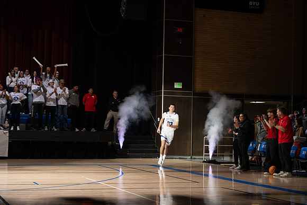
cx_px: 154
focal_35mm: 70
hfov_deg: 28.8
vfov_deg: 19.5
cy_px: 102
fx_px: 597
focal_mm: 70
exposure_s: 1/60
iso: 100
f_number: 6.3
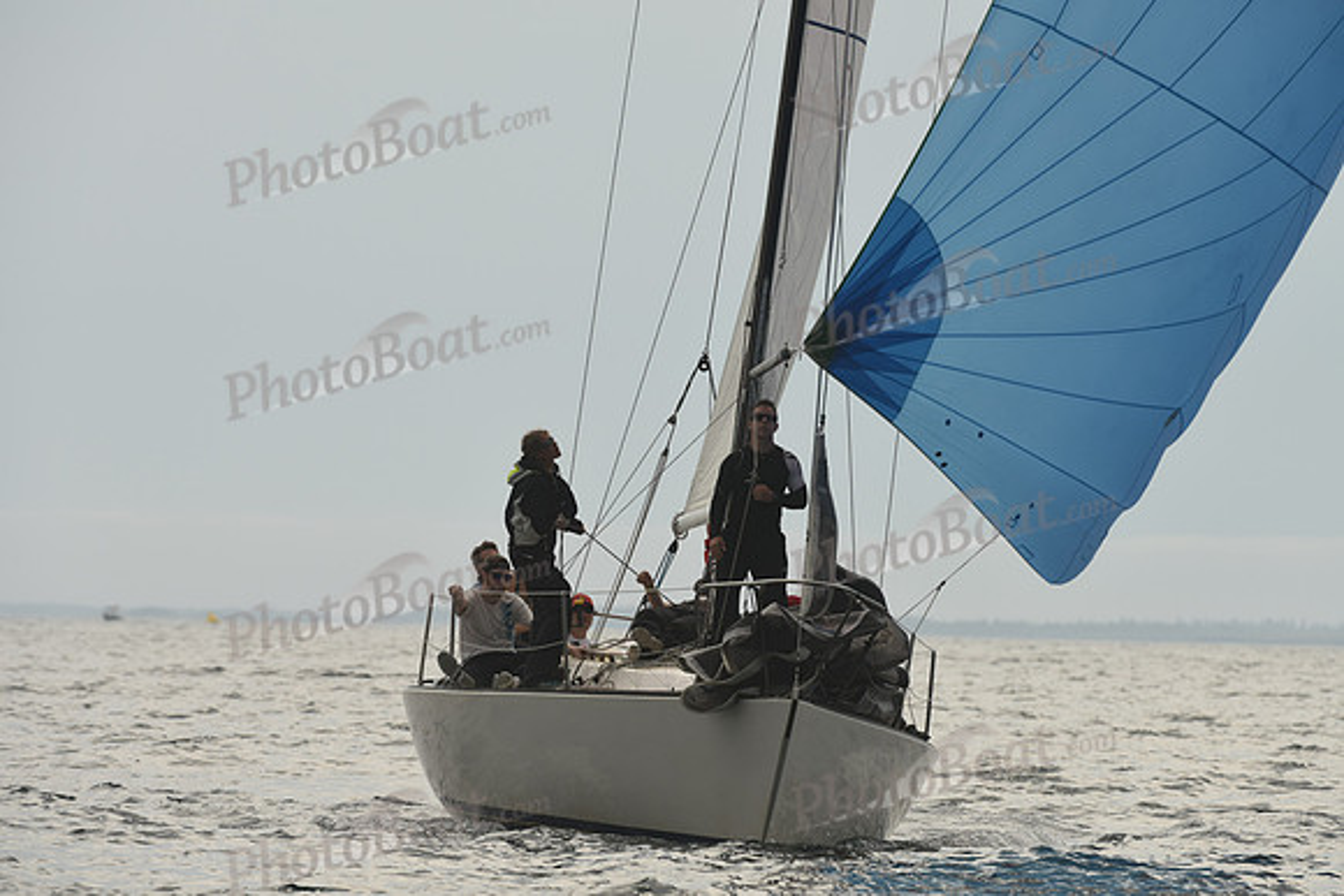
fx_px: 14936
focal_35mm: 400
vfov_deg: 3.4
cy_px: 448
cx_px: 672
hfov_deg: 5.2
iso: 400
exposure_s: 1/640
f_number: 9
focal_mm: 400
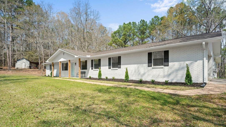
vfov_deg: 54.4
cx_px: 113
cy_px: 74
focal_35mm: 21
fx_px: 123
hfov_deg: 85.1
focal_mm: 19.5
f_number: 8
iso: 250
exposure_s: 1/200
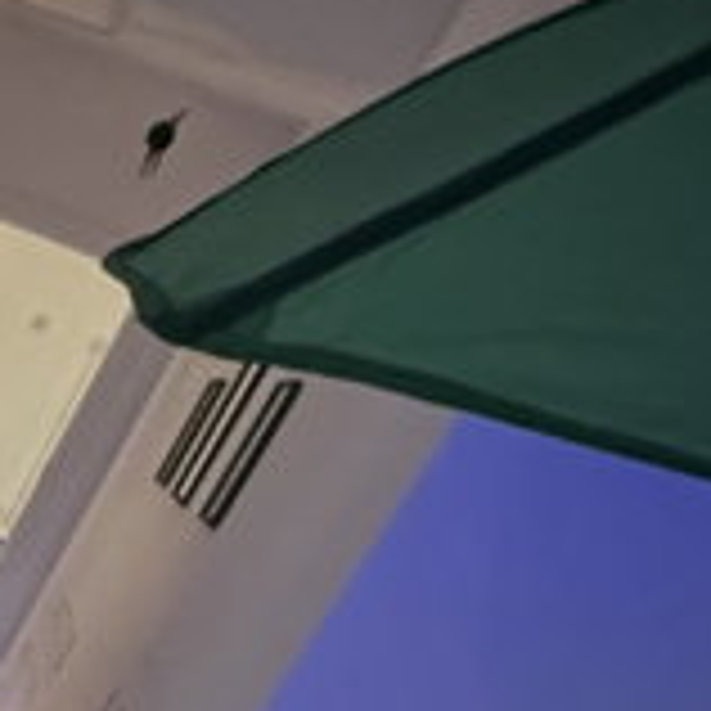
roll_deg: -21.9
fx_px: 1580
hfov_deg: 19.0
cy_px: 1055
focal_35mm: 68
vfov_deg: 21.4
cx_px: -590
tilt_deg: -28.2
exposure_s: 1/50
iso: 1250
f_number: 2.2
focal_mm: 2.22
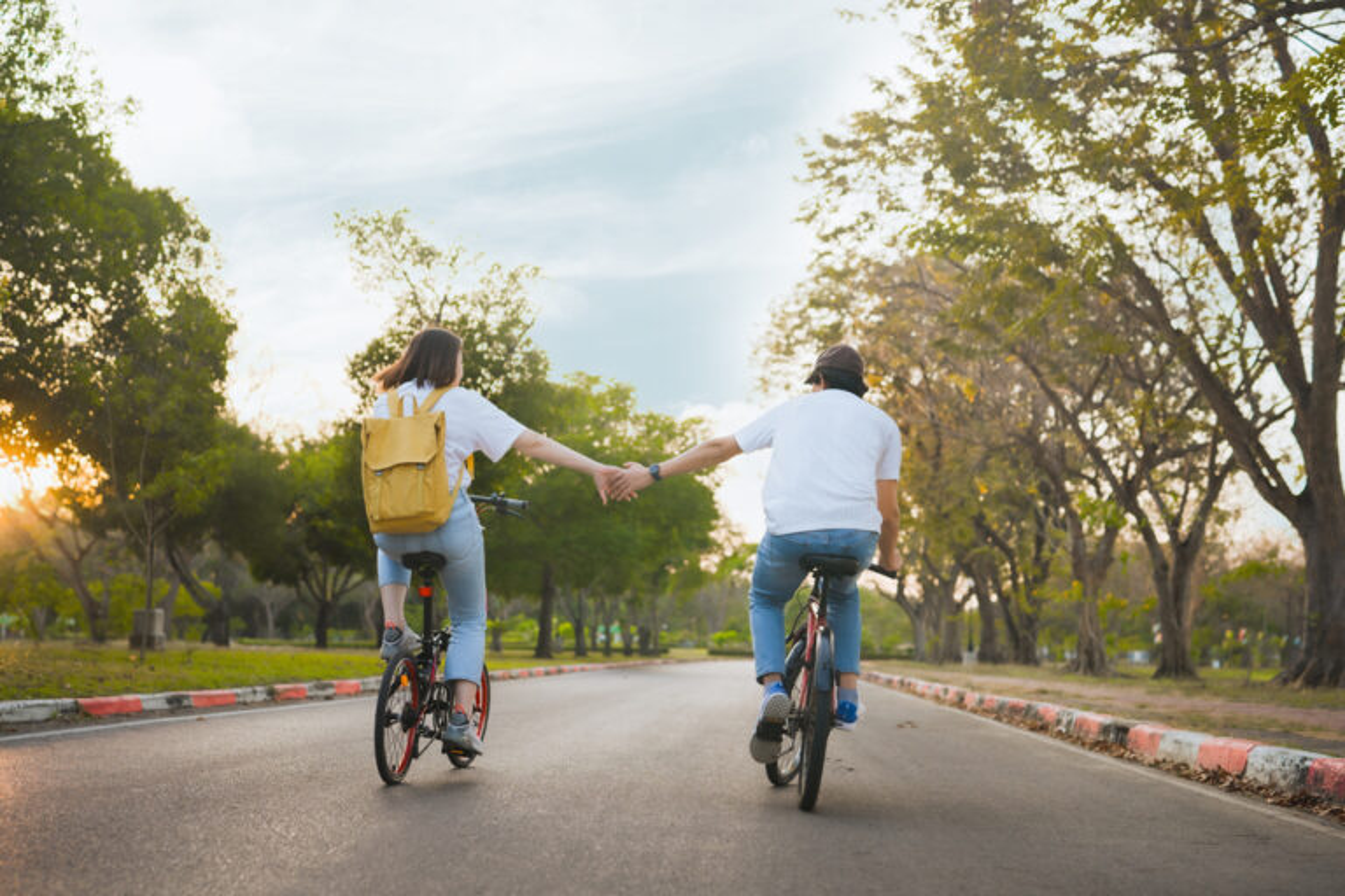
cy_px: 448
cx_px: 672
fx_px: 1868
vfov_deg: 27.0
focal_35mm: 50
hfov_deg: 39.6
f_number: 2.8
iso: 320
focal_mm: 50
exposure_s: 1/500
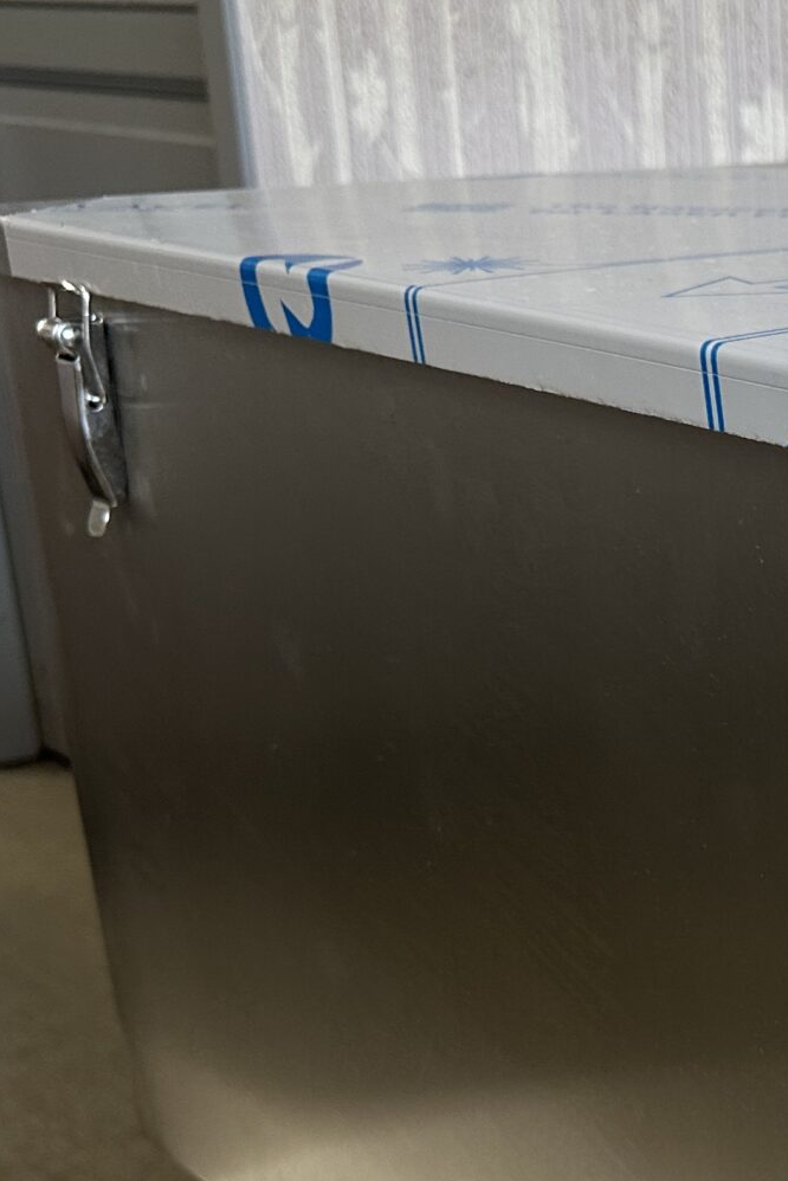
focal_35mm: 64
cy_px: 937
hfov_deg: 18.9
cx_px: 1154
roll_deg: -1.4
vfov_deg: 30.7
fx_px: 2100
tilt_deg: -22.0
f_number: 1.78
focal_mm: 6.86
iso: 125
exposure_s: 1/100
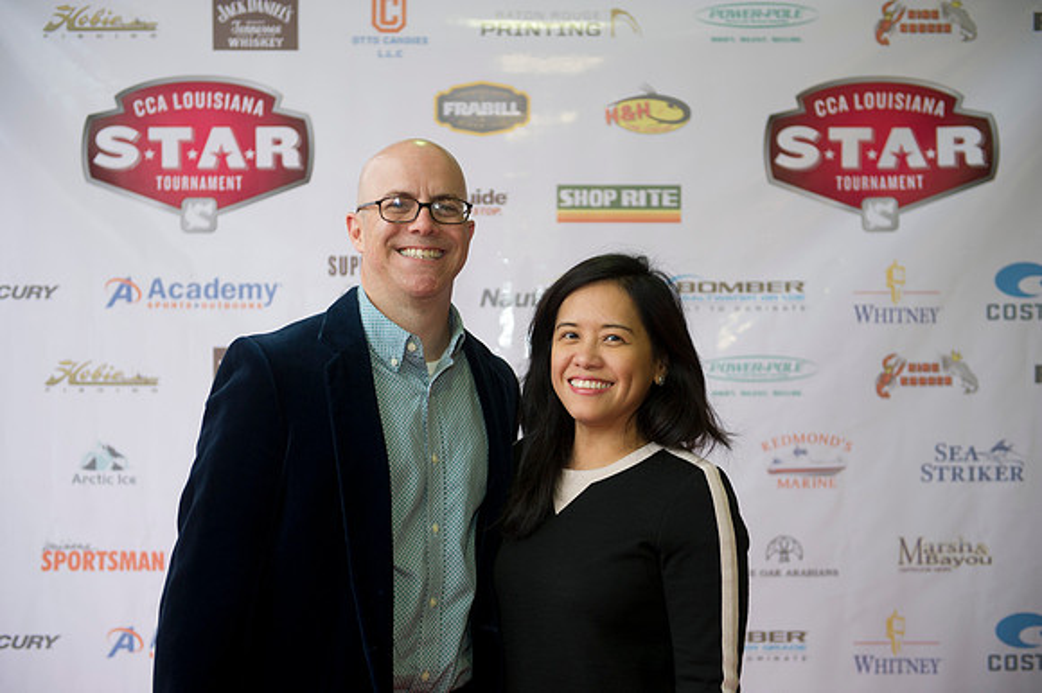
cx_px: 521
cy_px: 346
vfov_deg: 26.0
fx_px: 1504
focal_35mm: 52
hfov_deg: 38.2
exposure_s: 1/125
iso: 640
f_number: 3.2
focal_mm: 52
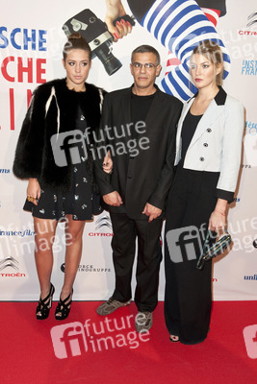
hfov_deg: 36.9
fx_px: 385
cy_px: 192
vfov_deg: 53.1
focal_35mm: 36
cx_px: 128
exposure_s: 1/125
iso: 1000
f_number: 5.6
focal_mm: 36
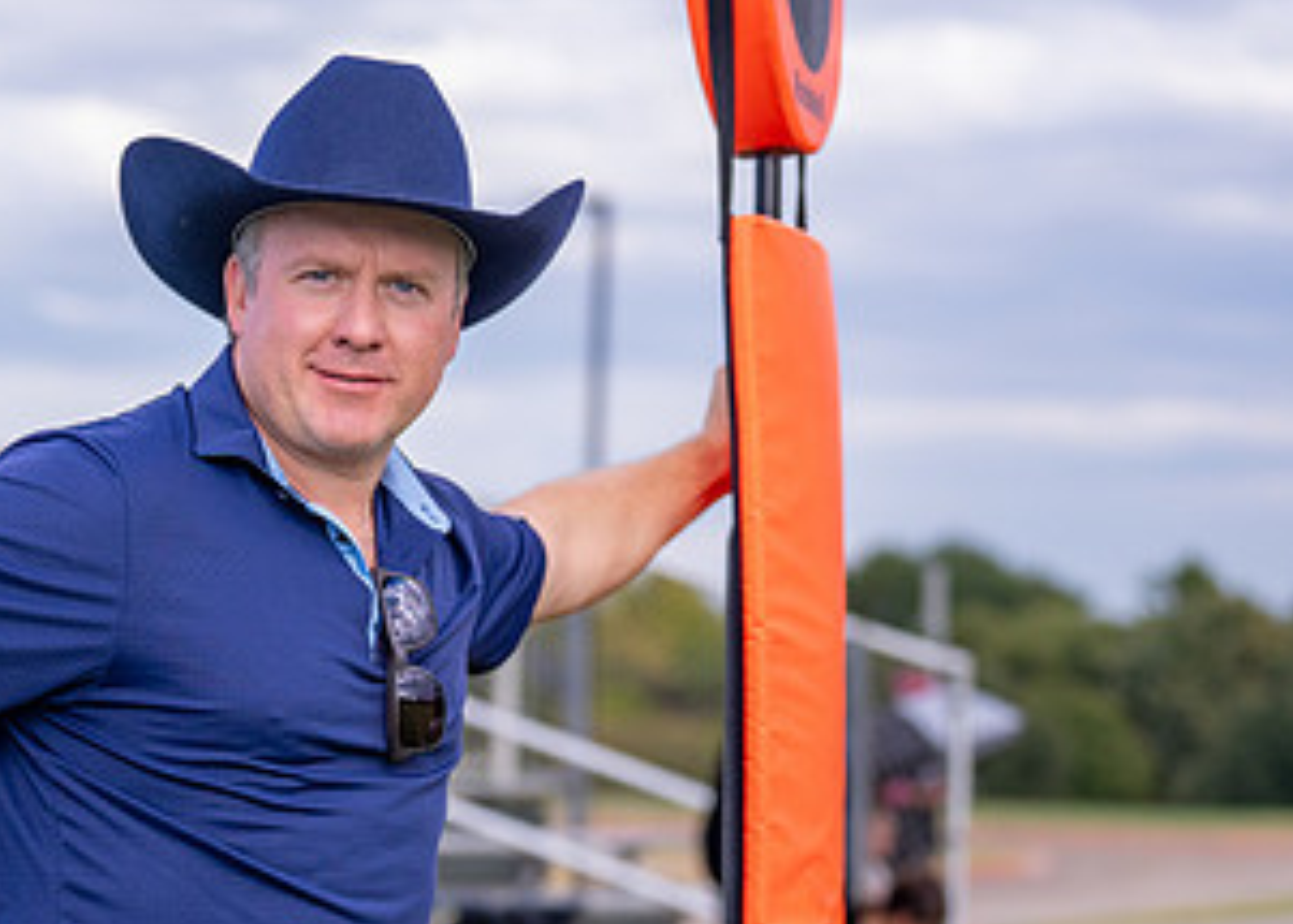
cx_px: 277
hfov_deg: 14.0
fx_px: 5251
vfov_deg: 10.0
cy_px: 635
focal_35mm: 143
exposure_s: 1/3200
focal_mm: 70
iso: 500
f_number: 2.8
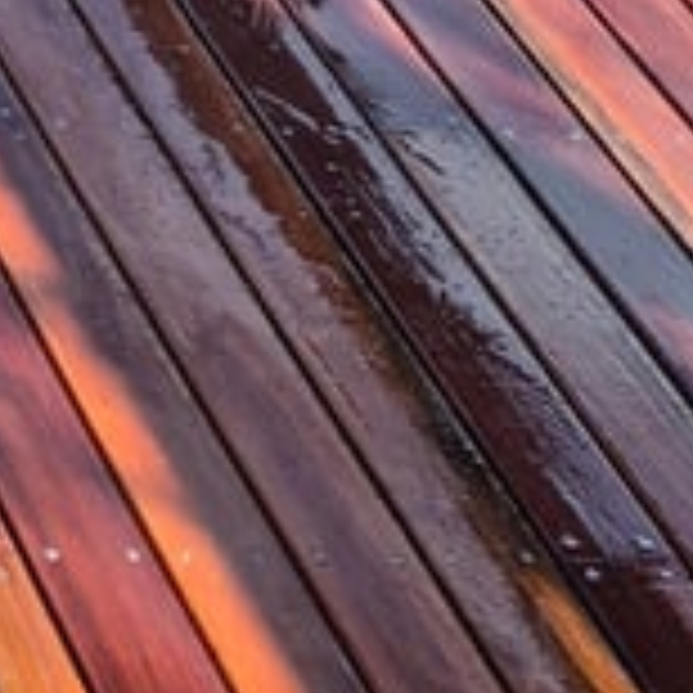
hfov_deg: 11.0
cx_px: -927
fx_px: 3058
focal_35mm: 135
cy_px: 209
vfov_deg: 12.9
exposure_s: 1/449
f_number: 1.8
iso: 25
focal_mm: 5.4
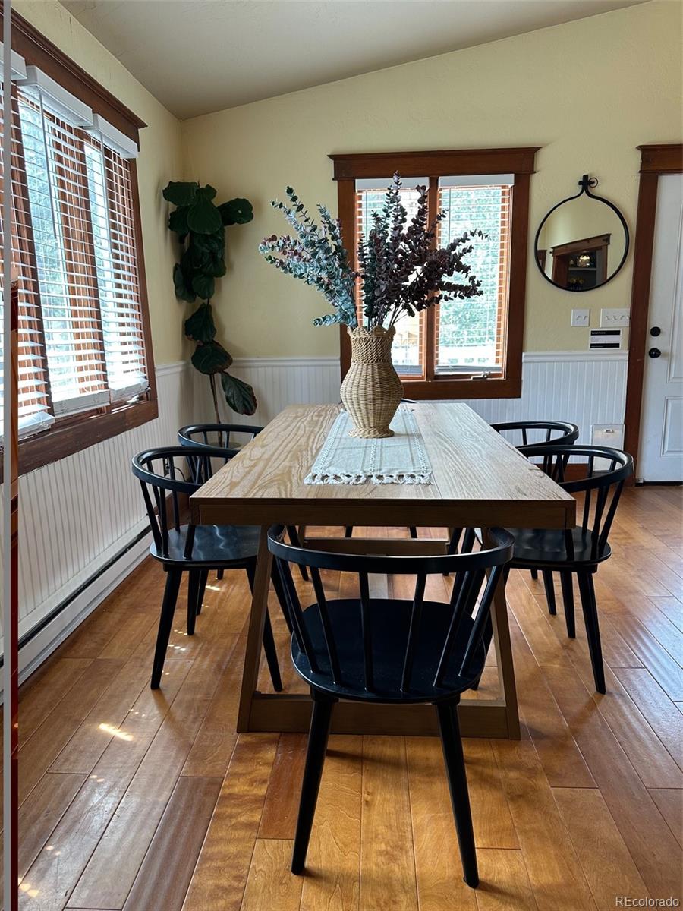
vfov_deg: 71.6
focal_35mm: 24
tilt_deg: -10.7
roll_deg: +0.4
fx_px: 631
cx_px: 342
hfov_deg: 56.8
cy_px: 456
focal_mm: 6.86
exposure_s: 1/120
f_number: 1.78
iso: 100
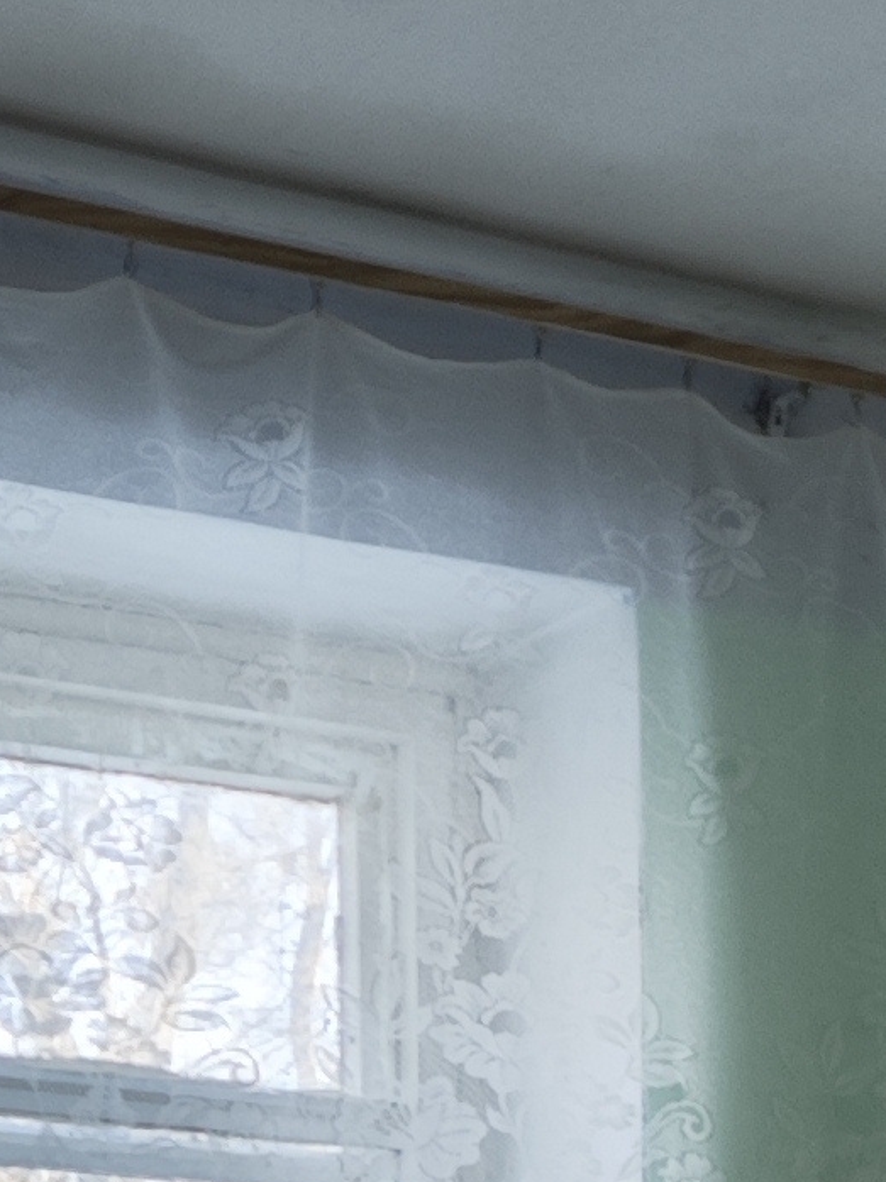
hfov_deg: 10.9
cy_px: 1908
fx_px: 4610
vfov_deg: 13.5
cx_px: 925
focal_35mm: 135
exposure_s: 1/101
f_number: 1.42
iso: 100
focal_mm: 6.68
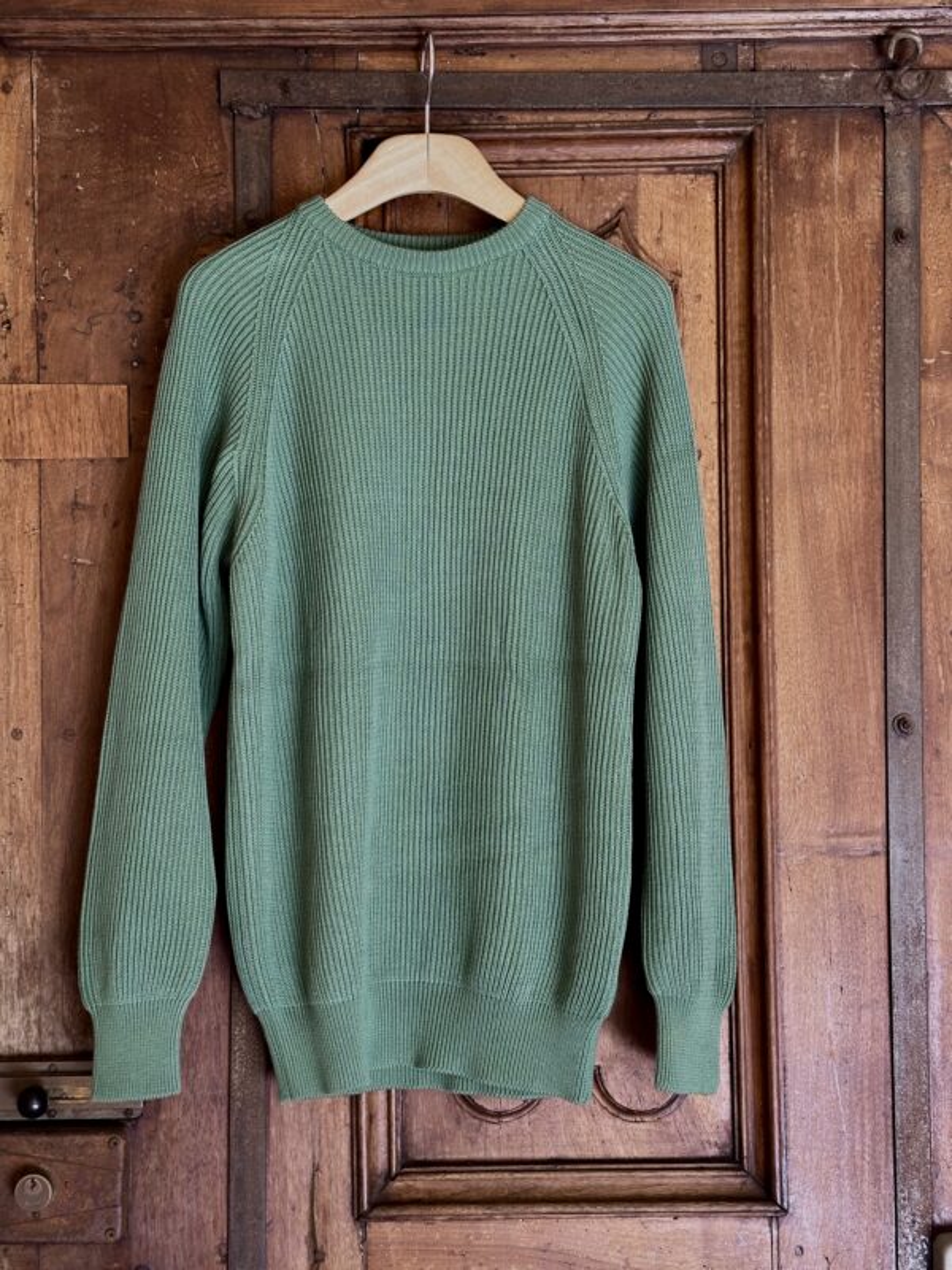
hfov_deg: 30.3
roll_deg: -0.9
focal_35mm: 48
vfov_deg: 39.7
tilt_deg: +4.1
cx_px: 476
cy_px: 635
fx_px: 1760
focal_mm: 6.86
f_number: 1.78
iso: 125
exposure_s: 1/60
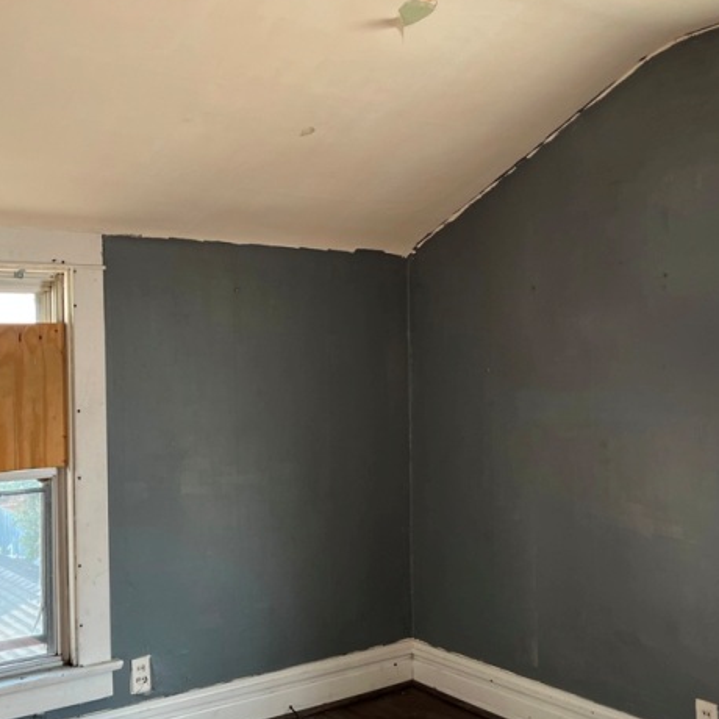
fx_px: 940
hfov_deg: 41.5
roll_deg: +1.5
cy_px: 370
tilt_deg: +1.5
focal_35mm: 40
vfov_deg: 41.9
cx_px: 264
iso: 100
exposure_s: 1/121
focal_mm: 5.1
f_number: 1.6
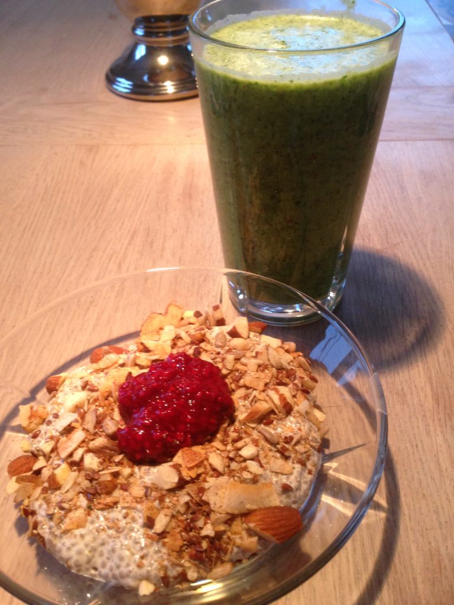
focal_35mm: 33
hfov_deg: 42.9
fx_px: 577
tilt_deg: -40.5
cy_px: 302
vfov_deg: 55.4
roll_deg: +3.9
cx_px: 227
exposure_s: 1/20
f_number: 2.4
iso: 125
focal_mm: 4.12
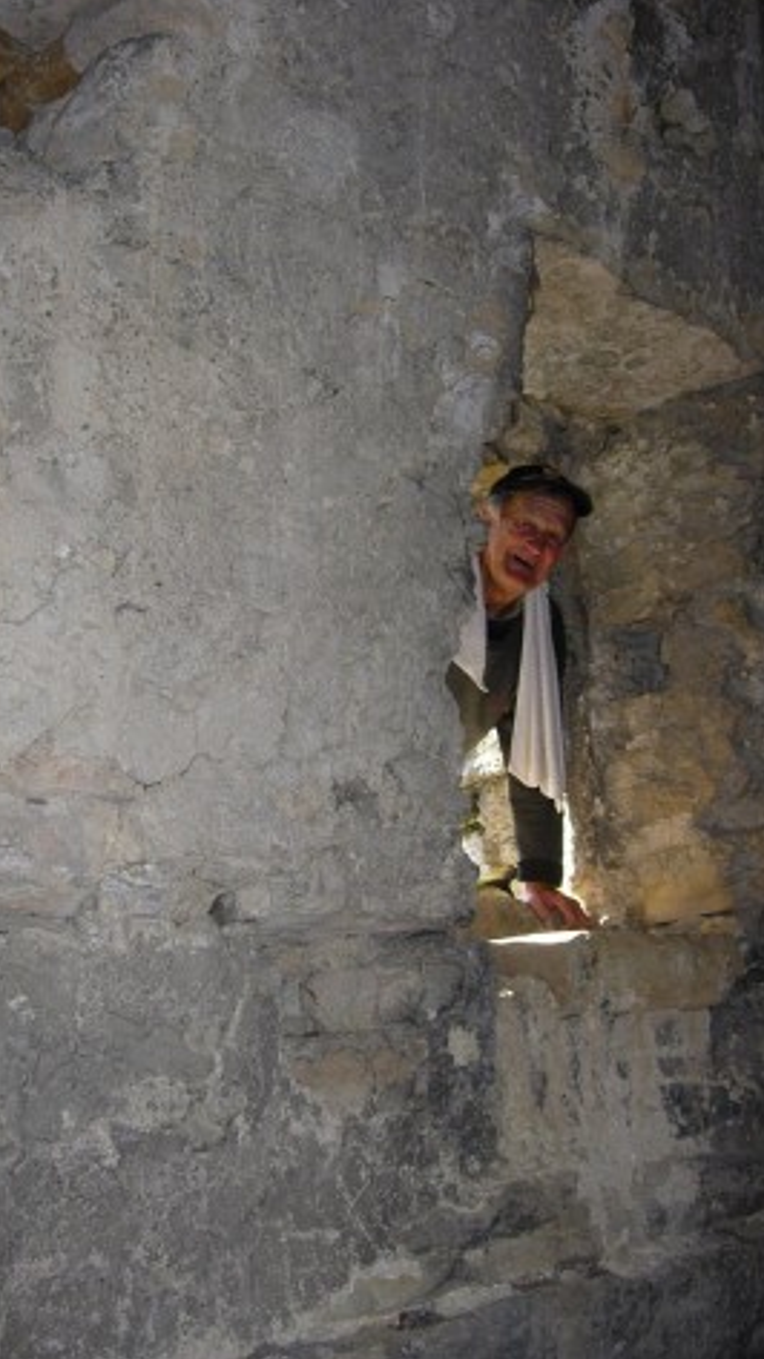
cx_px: 299
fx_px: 1513
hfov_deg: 28.3
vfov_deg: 48.4
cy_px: 681
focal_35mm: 42
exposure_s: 1/64
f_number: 2.8
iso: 79
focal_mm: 7.8
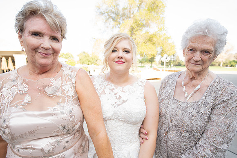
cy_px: 79
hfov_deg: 84.0
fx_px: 132
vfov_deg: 62.0
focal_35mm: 20
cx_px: 118
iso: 200
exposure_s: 1/80
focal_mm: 20
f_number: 4.5
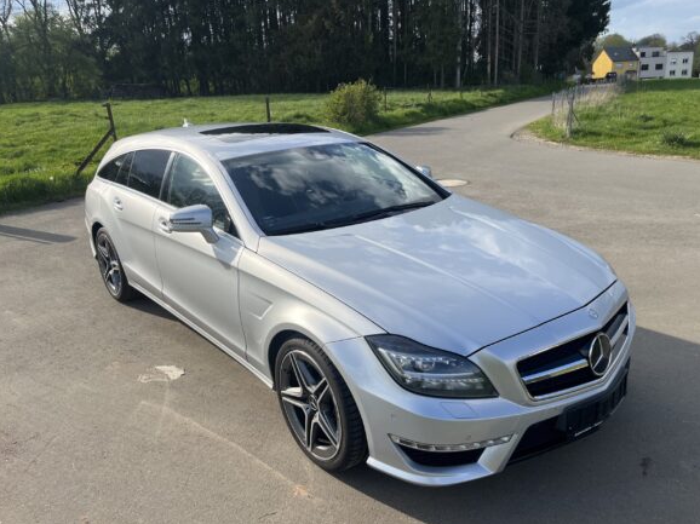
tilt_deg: -17.3
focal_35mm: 27
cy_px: 269
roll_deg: +3.1
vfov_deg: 51.3
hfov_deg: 65.3
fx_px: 546
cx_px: 360
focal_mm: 5.1
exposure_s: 1/2309
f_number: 1.6
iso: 50
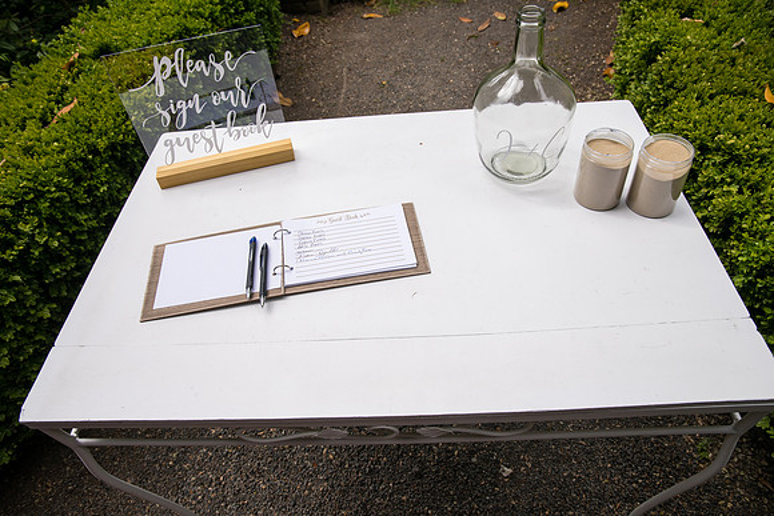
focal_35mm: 24
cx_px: 387
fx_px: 516
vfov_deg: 53.2
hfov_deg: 73.7
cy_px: 258
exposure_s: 1/320
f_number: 6.3
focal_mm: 24
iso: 320
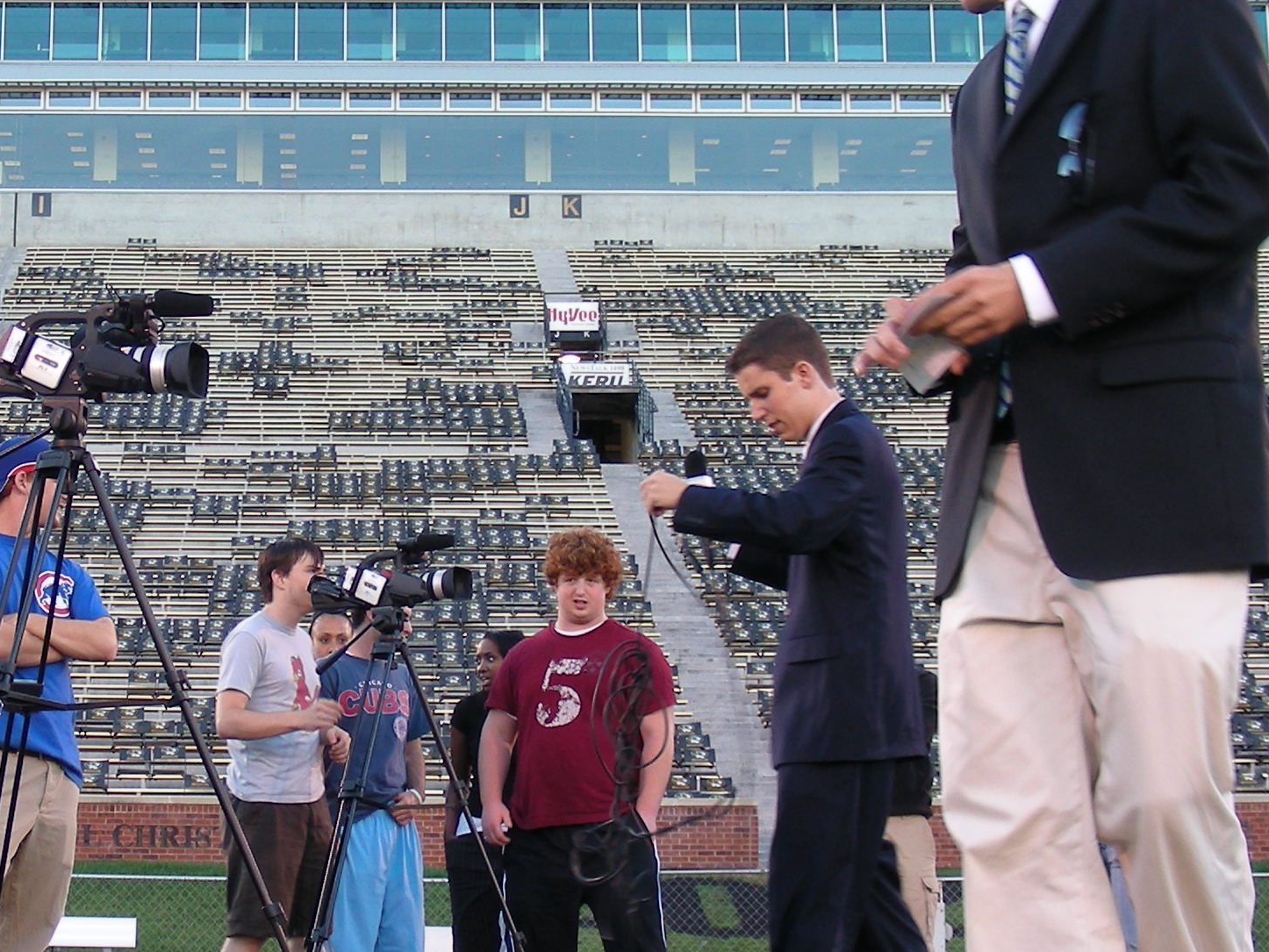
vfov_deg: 19.9
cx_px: 314
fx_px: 2713
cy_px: 535
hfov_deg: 26.0
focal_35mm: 74
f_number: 3.5
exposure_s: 1/51.4
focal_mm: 6.3
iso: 50
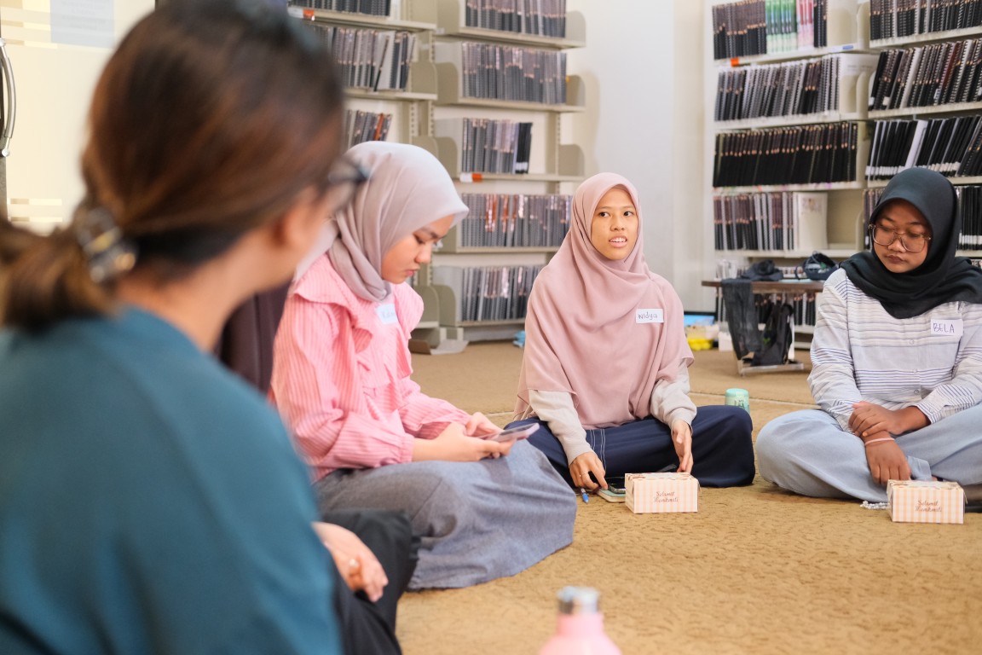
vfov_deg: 25.5
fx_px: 1446
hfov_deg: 37.5
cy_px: 328
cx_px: 491
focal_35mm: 53
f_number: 2.5
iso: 2500
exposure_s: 1/125
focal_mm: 35
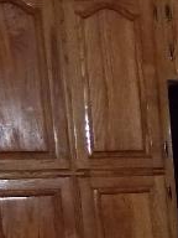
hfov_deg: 8.6
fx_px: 912
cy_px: 317
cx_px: 588
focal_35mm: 133
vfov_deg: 14.2
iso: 320
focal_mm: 4.1
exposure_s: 1/30
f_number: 3.3
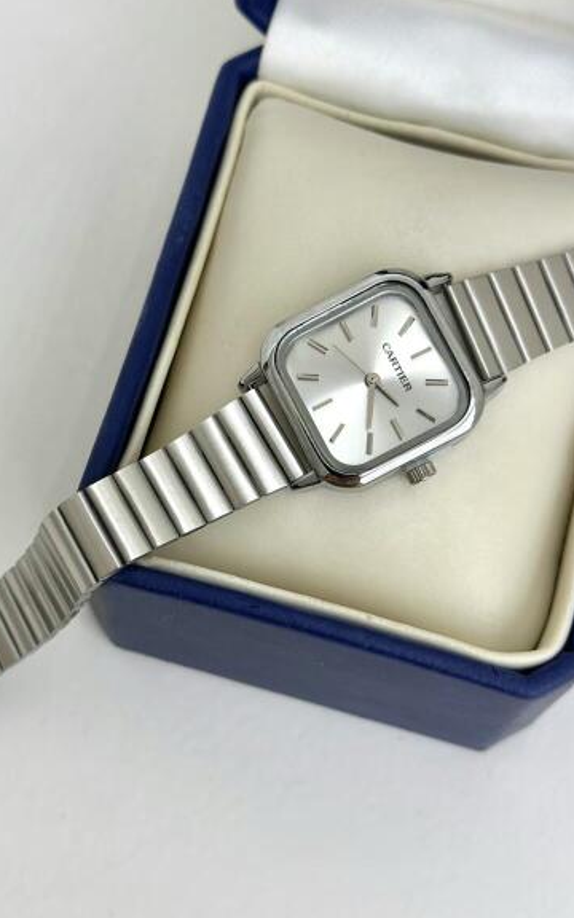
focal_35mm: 53
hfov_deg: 24.4
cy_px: 443
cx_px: 249
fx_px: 1327
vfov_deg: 38.2
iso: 80
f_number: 1.78
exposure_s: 1/577
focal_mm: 6.86
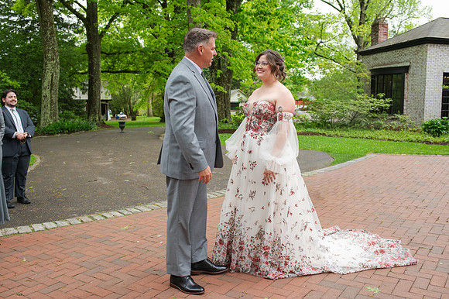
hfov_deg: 54.5
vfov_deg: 37.8
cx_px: 224
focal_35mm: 35
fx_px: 436
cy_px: 150
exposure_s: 1/250
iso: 110
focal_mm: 35
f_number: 4.5
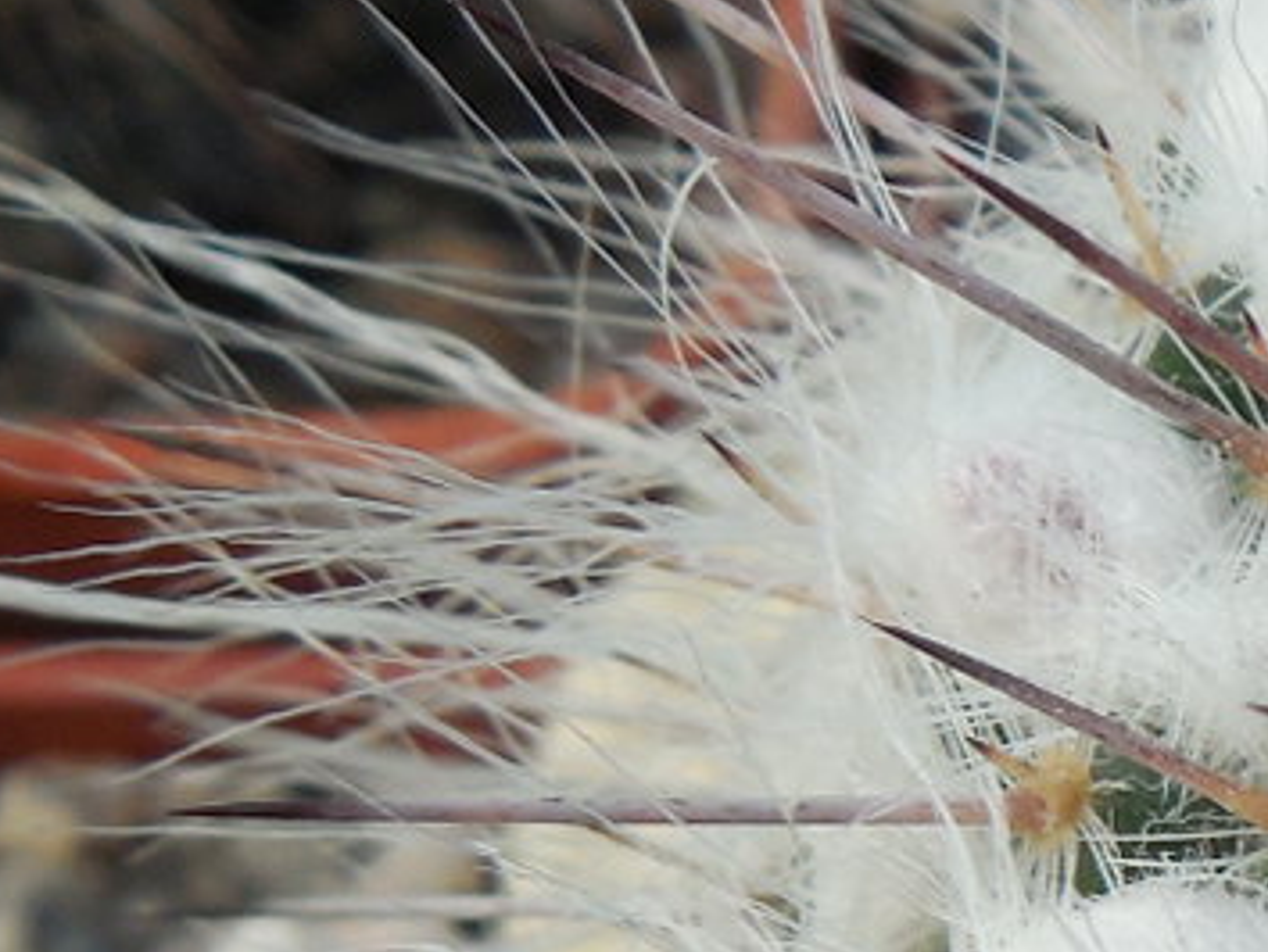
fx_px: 5132
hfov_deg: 12.8
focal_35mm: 140
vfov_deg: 10.5
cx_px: 2249
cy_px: 1041
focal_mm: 5.6
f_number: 3.6
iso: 125
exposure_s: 1/320
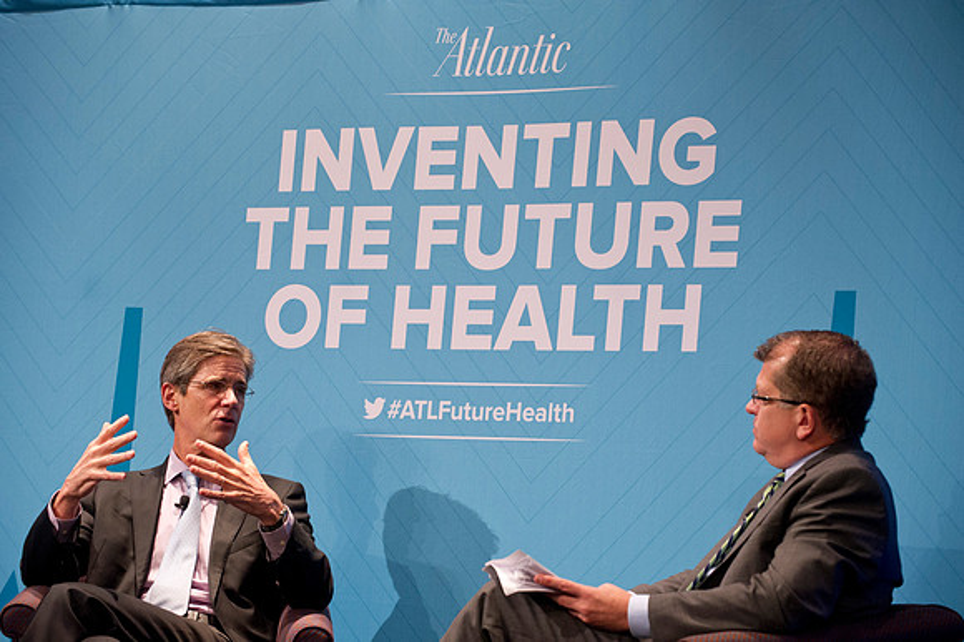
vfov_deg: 11.0
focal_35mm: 125
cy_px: 321
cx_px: 482
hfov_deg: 16.4
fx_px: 3345
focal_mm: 125
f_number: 4
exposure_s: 1/125
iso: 2500
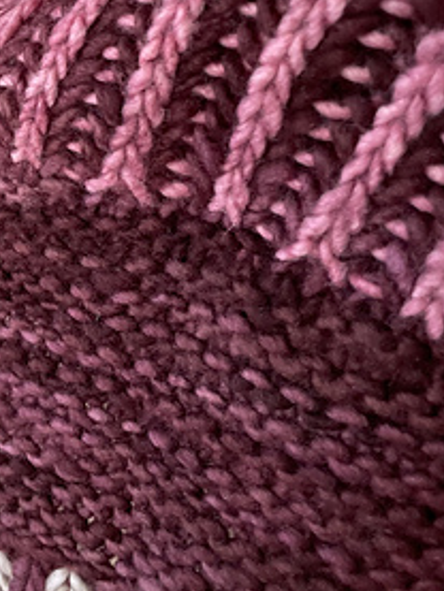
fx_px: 1025
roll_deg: +2.0
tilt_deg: -16.4
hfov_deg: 22.8
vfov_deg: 30.9
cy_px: 75
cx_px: -66
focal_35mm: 60
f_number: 1.6
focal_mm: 4.2
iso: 125
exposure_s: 1/105
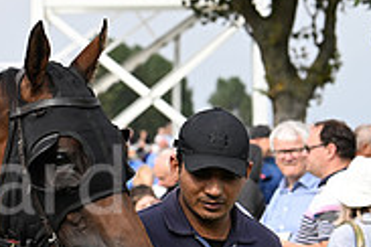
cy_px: 199
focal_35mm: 292
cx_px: -136
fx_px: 3009
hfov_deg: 7.0
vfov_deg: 4.7
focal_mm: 92
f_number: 5.6
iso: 500
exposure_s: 1/1600
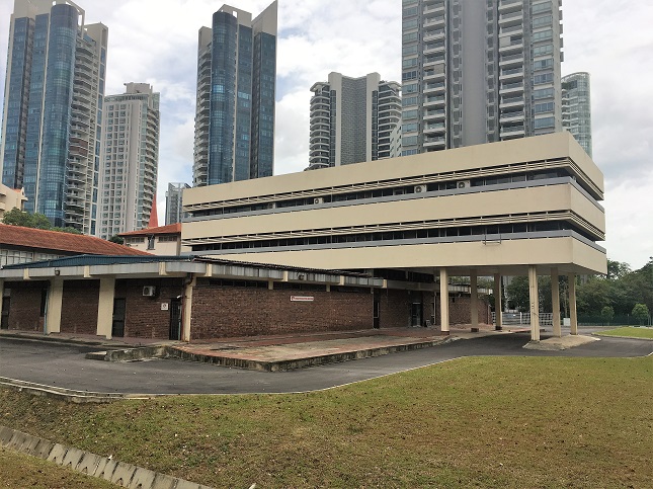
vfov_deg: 48.2
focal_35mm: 29
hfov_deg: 61.7
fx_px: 547
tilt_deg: +7.7
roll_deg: -1.4
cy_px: 244
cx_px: 326
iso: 25
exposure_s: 1/1479
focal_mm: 4.15
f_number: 2.2
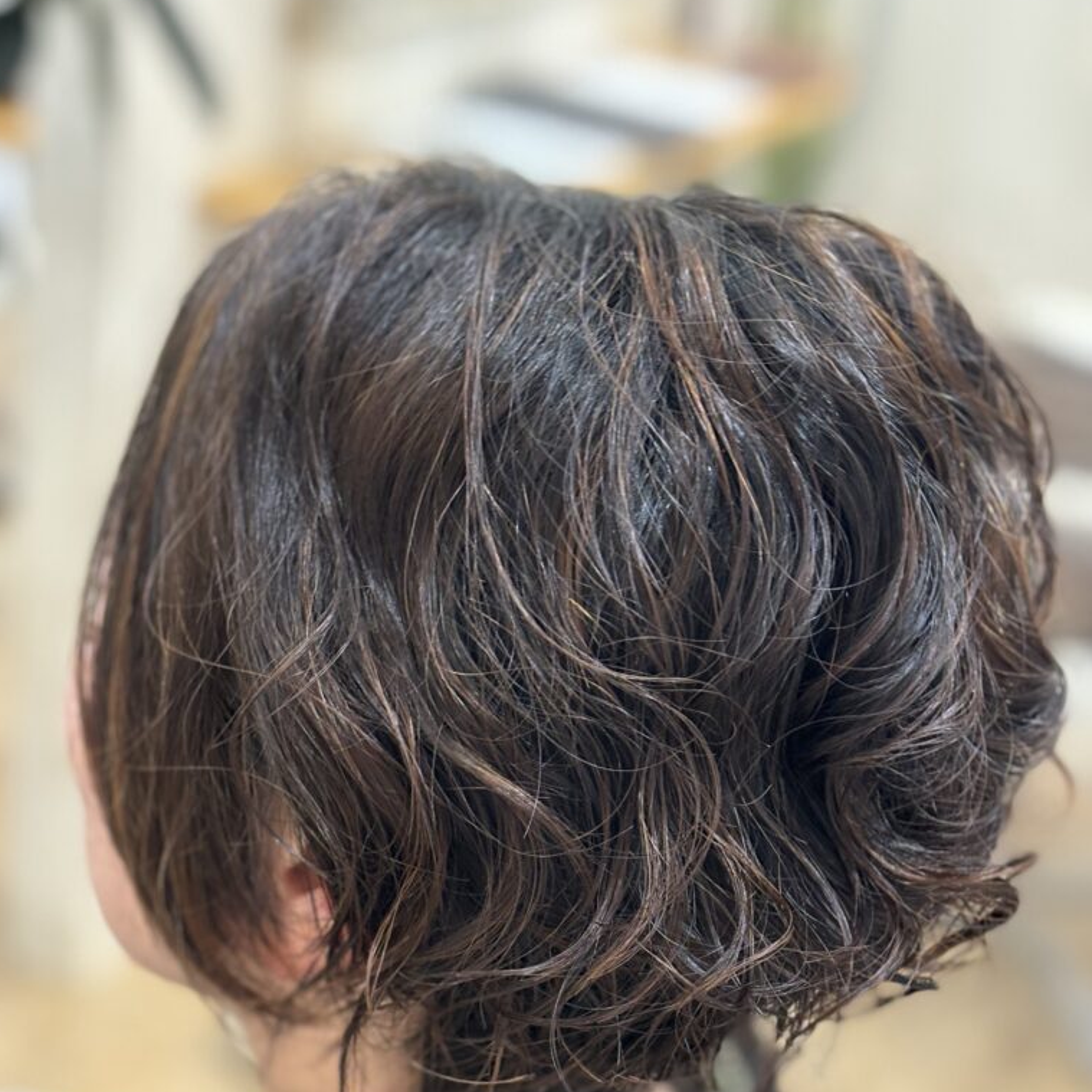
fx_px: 2213
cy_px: 692
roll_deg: -8.7
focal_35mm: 62
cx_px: 545
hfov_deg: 27.7
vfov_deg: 27.6
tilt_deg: -27.5
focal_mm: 5.96
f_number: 1.6
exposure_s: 1/33
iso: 200
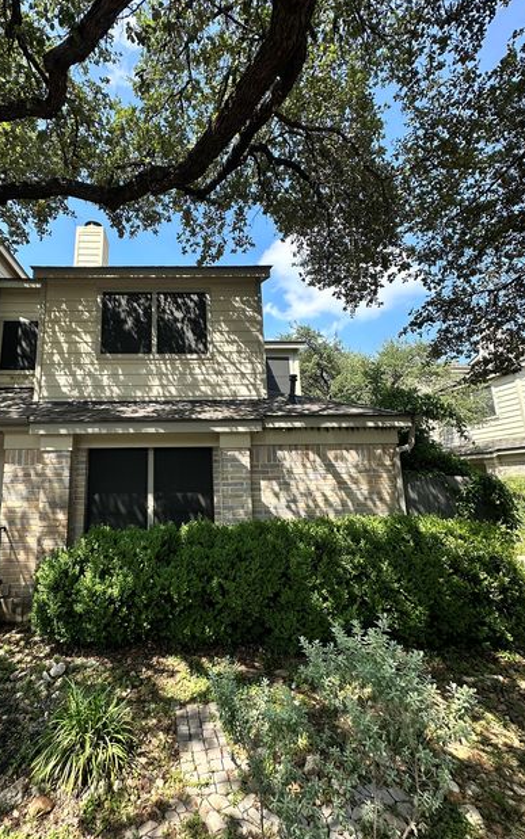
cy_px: 414
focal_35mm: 16
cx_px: 190
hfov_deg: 69.9
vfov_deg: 97.8
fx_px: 366
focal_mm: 2.22
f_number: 2.2
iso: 40
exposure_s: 1/1033
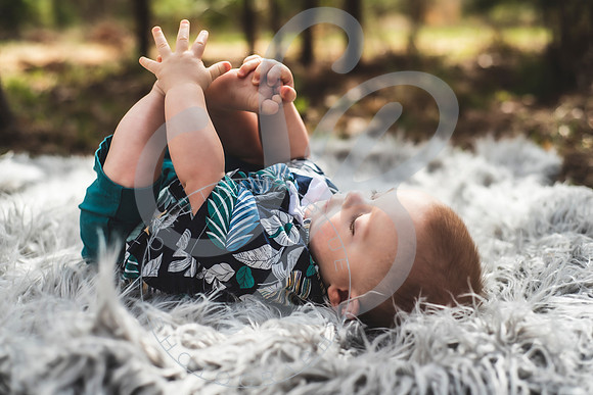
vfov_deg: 27.0
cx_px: 296
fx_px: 824
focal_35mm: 50
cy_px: 198
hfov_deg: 39.6
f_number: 2.8
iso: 100
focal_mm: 50
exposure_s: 1/1600
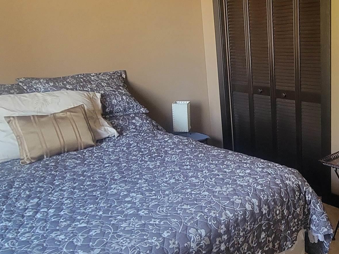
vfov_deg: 41.8
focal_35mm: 34
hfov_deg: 49.4
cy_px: 122
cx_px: 290
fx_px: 333
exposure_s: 1/30
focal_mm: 2.2
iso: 320
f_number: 2.2
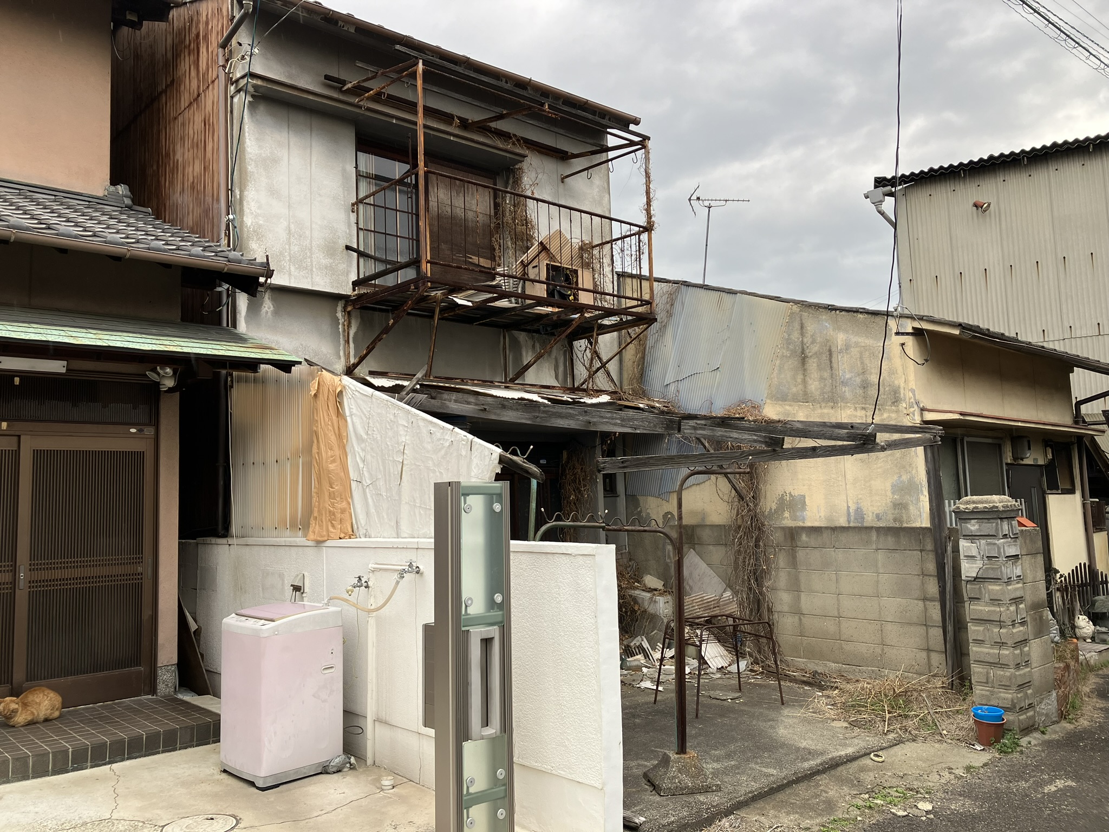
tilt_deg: +5.2
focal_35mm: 28
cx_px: 554
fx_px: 897
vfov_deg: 49.7
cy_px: 416
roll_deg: +2.2
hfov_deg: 63.4
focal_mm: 3.99
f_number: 1.8
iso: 25
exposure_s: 1/248
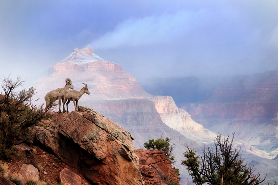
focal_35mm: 120
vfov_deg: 11.4
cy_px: 92
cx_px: 139
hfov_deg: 17.1
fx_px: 926
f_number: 4
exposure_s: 1/1600
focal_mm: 80
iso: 400
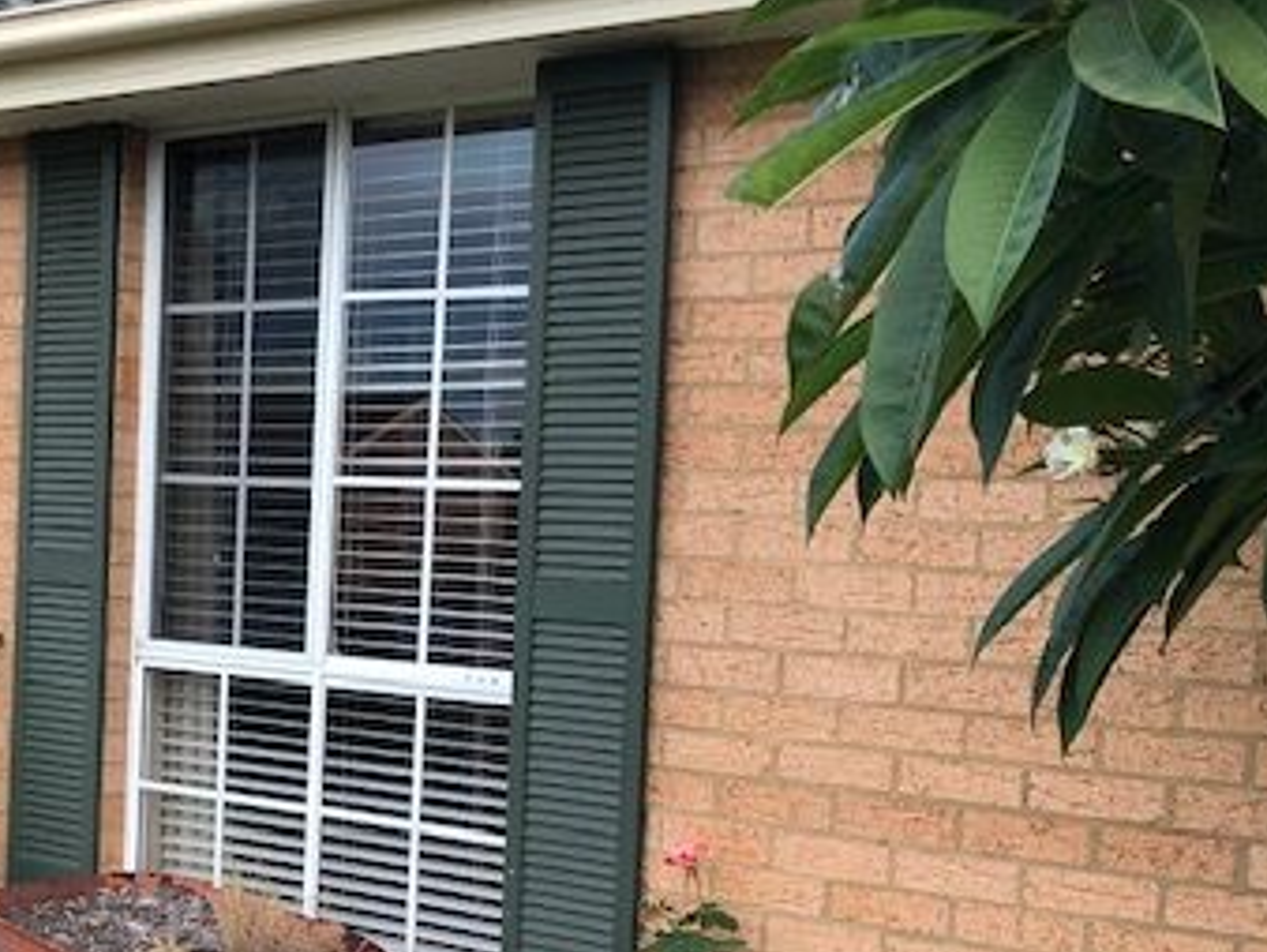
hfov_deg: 34.8
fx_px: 1941
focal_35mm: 53
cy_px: 682
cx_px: 214
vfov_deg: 27.3
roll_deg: -2.2
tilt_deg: -3.9
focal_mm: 4
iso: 40
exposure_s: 1/30
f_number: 1.8
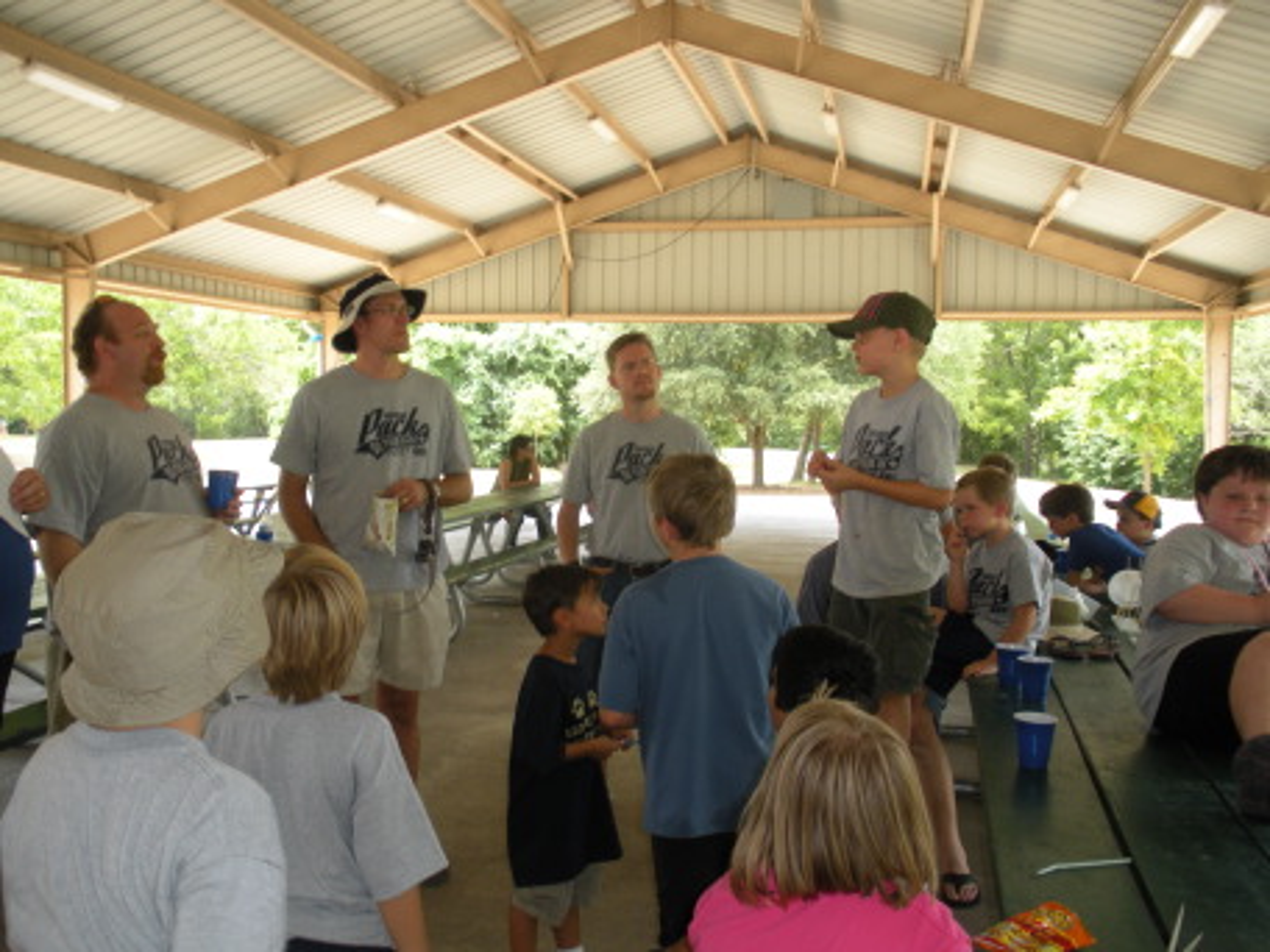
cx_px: 635
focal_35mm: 36
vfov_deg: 39.7
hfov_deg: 51.4
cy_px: 476
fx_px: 1321
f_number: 3.5
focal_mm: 6.3
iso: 83
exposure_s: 1/58.1
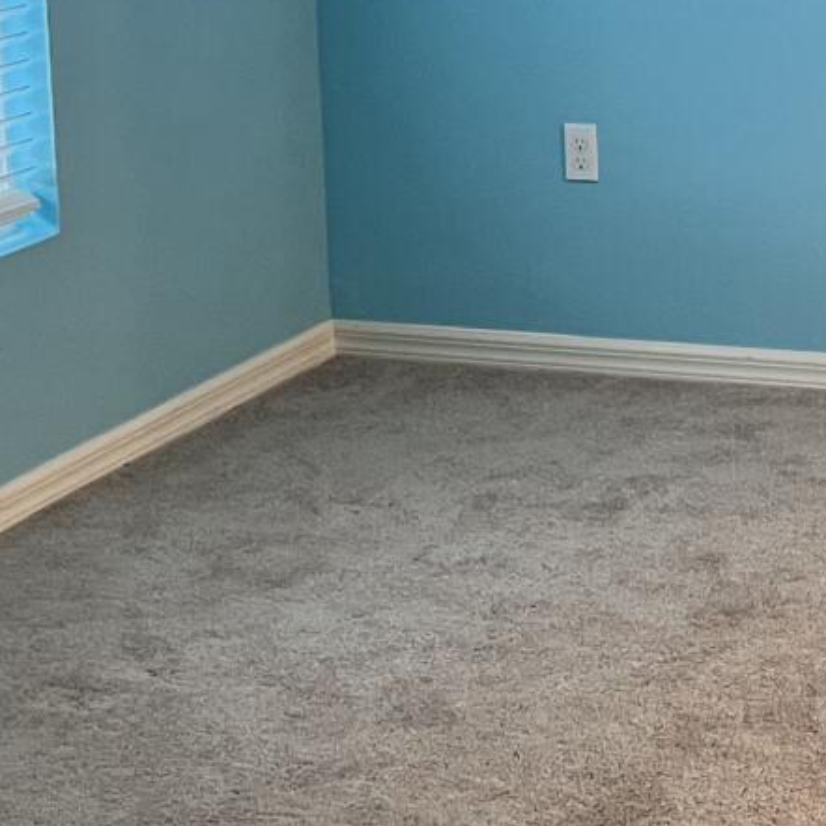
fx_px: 2808
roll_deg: +0.6
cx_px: 759
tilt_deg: -6.4
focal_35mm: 104
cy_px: -41
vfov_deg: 16.3
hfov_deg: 16.5
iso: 200
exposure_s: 1/60
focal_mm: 5.7
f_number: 1.5
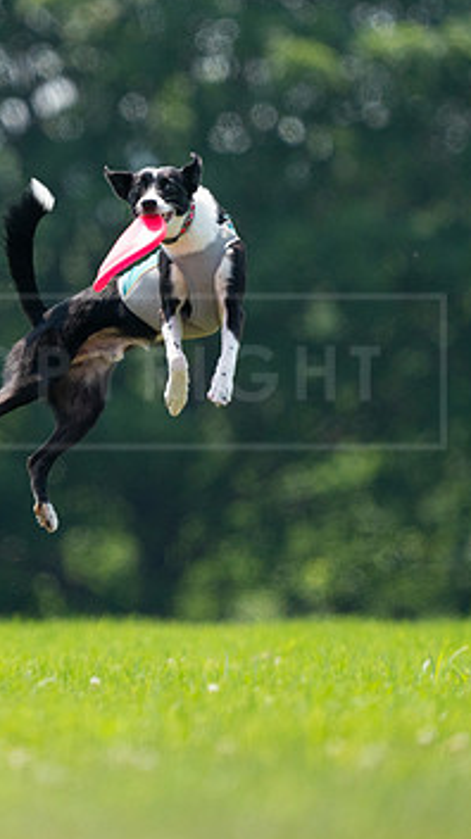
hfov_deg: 1.2
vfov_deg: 2.1
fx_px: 23007
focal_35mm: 1034
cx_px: 55
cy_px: 412
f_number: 6.3
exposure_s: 1/4000
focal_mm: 600
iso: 2000
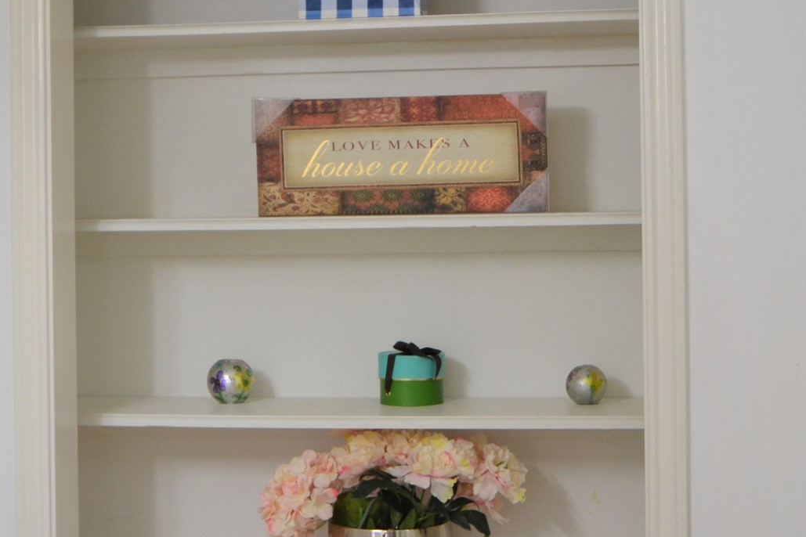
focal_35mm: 76
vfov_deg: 17.9
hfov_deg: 26.6
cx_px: 356
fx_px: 1701
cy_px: 221
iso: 400
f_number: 4.5
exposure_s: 1/60
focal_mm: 24
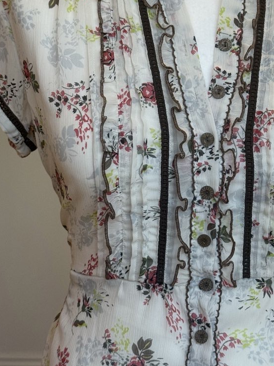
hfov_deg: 17.5
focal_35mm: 84
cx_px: 194
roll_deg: -0.2
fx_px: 887
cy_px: 112
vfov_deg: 23.2
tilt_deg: -1.3
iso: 80
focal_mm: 6.76
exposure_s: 1/50
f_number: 1.78
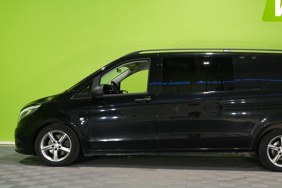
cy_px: 93
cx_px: 183
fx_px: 376
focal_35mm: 48
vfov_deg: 28.1
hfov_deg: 40.7
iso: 800
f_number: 5.6
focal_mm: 32
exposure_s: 1/30
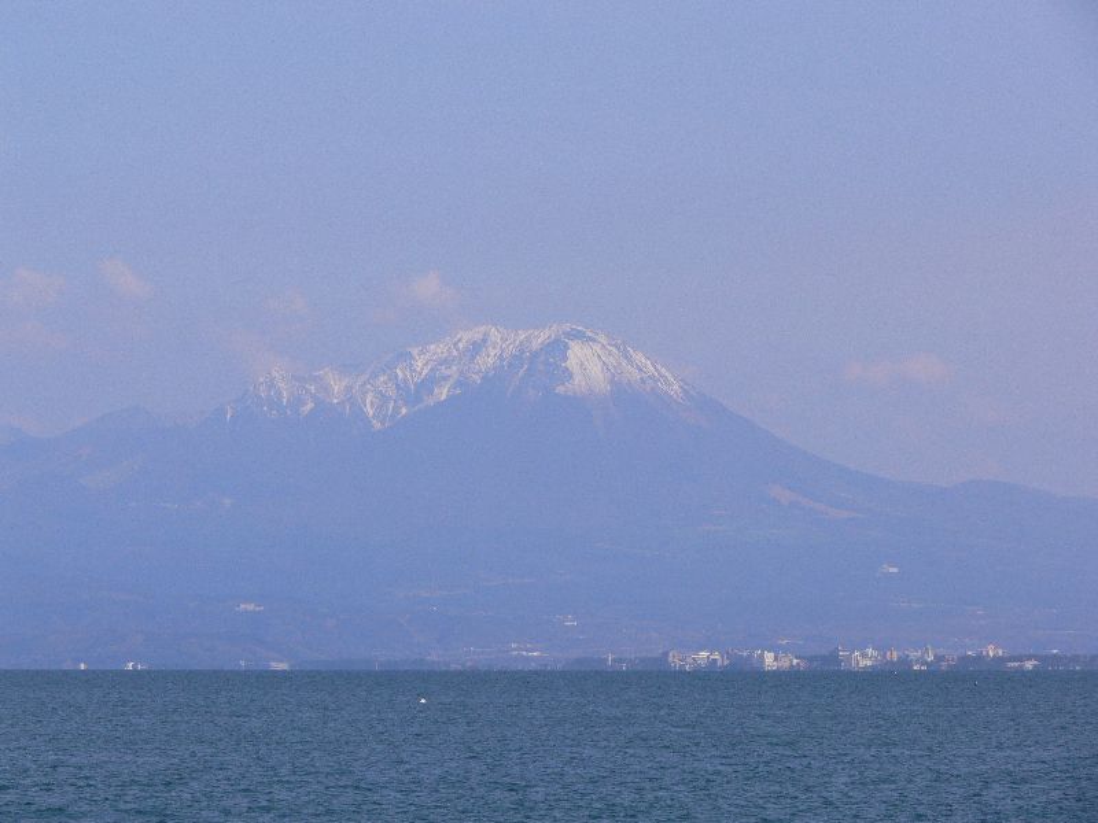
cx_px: 549
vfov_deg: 7.5
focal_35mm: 198
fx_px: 6280
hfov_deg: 10.0
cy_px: 412
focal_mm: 41.9
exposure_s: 1/400
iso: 100
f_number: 8
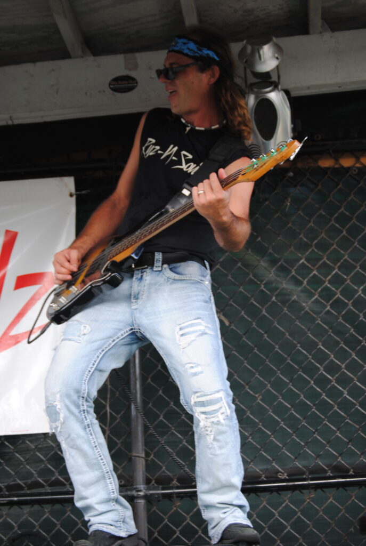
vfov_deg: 24.6
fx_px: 1253
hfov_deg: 16.6
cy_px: 273
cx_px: 183
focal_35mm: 82
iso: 200
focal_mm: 55
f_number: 4
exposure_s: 1/60
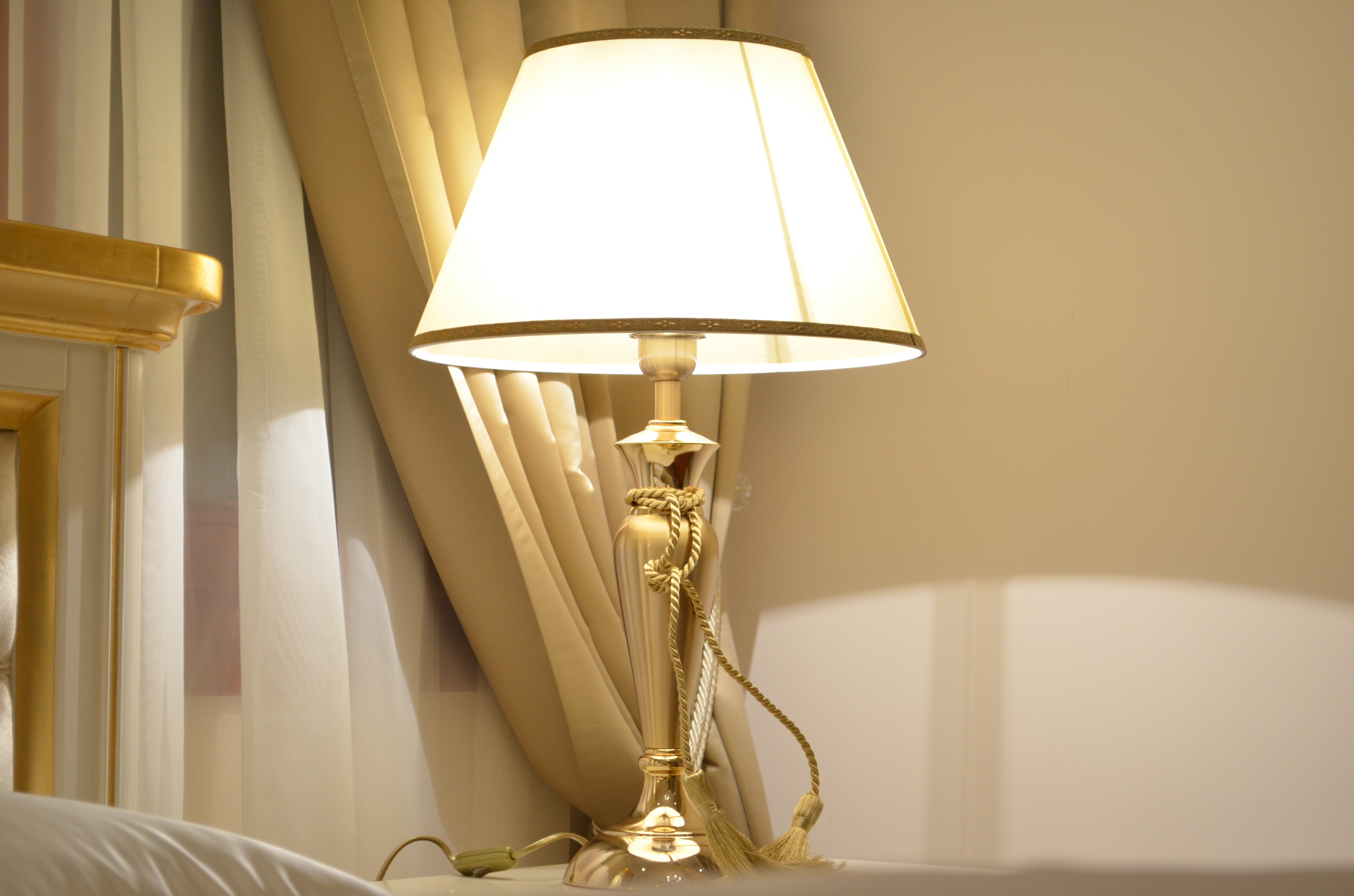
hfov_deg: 24.7
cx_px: 677
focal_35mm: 82
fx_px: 3096
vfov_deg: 16.5
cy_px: 448
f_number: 6.3
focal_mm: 55
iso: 640
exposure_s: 1/20
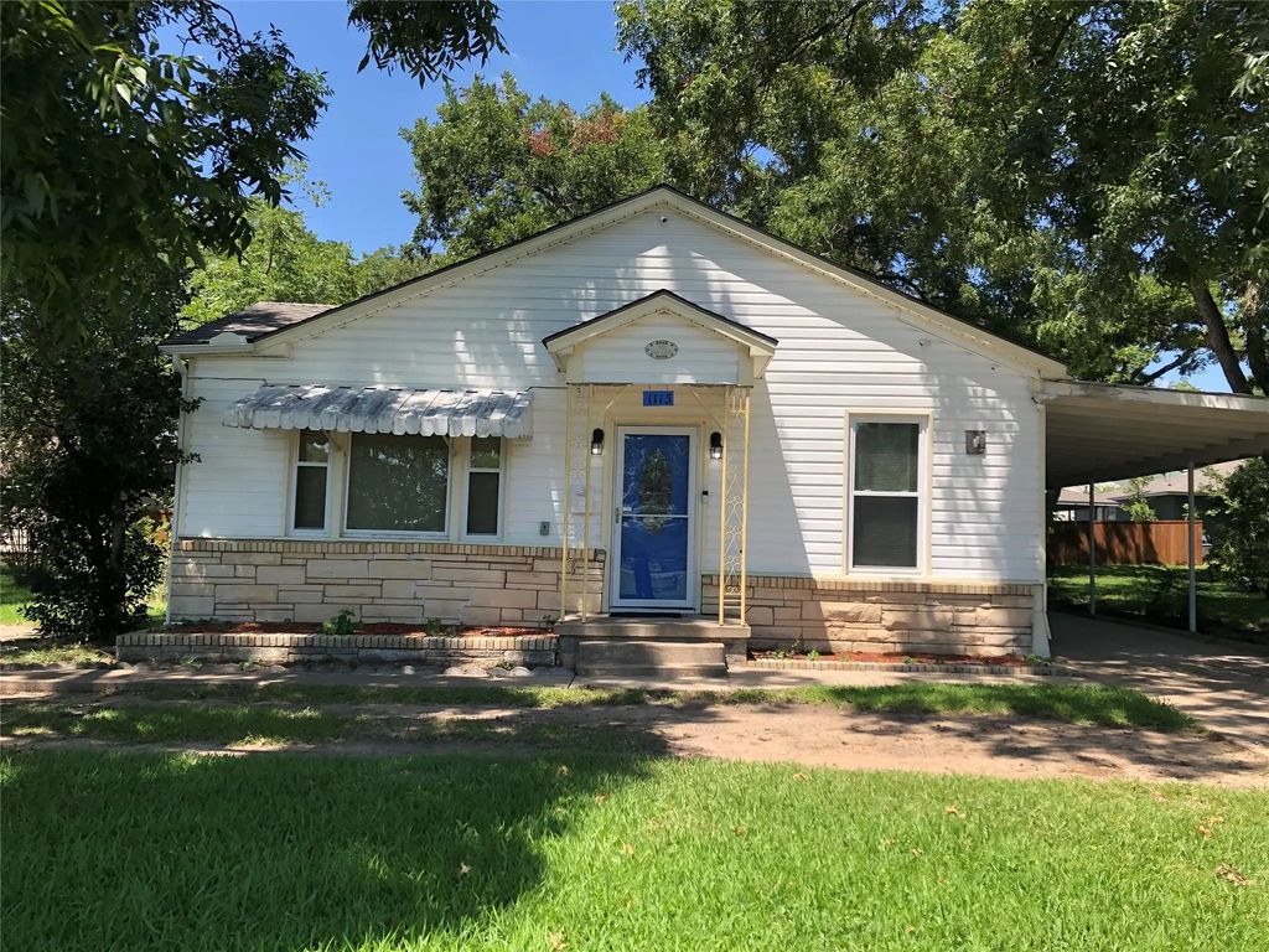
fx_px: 1026
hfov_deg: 63.4
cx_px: 634
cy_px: 476
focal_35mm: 28
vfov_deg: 49.7
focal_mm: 3.99
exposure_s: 1/899
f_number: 1.8
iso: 20
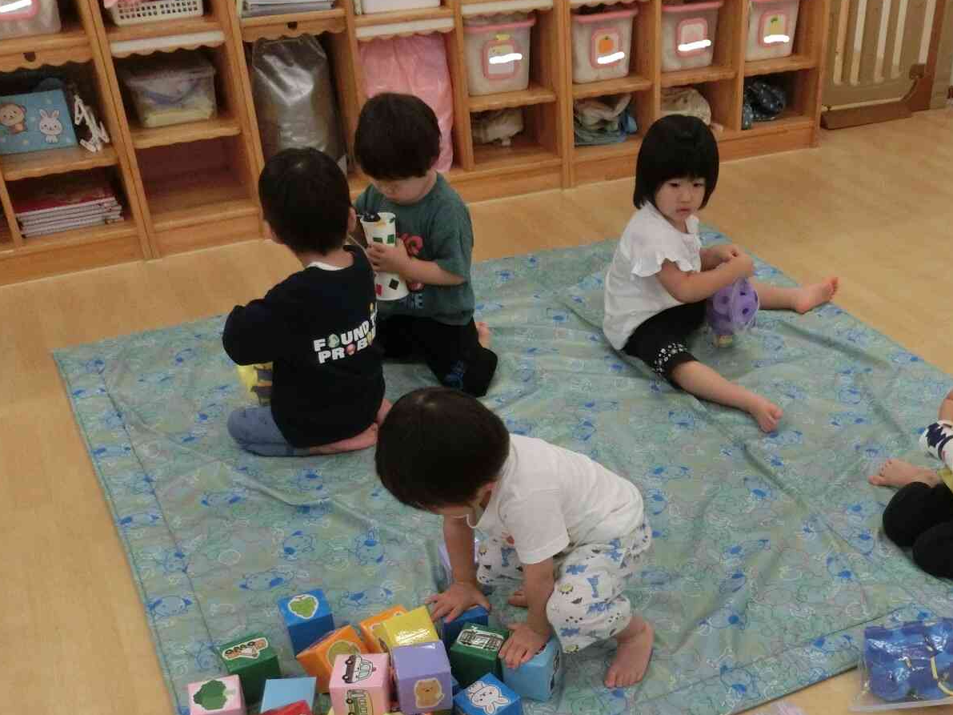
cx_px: 643
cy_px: 578
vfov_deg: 32.6
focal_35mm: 43
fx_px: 1184
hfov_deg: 43.2
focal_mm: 4.5
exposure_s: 1/125
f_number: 3.5
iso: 320
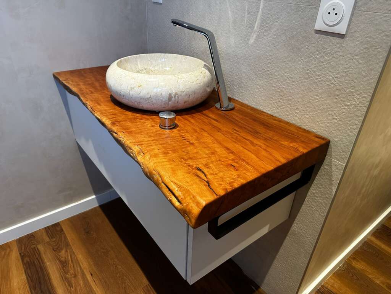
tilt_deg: -29.9
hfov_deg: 71.6
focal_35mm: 24
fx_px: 271
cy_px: 147
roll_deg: -2.5
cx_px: 196
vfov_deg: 56.8
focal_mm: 6.86
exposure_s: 1/60
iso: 400
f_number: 1.78
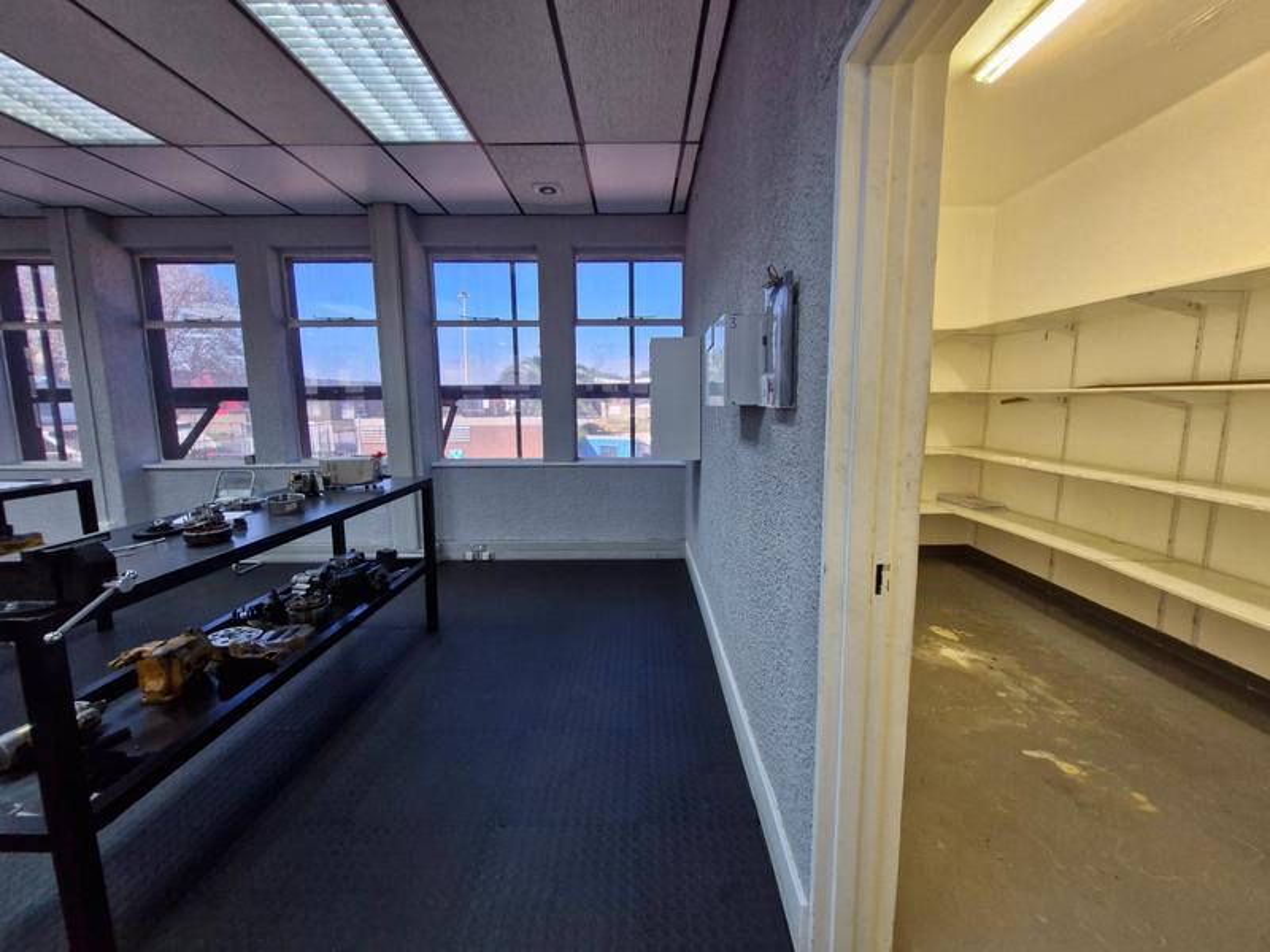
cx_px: 635
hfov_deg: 106.2
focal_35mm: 13
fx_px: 477
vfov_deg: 89.9
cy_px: 476
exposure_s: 1/50
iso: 125
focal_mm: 1.74
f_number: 2.2
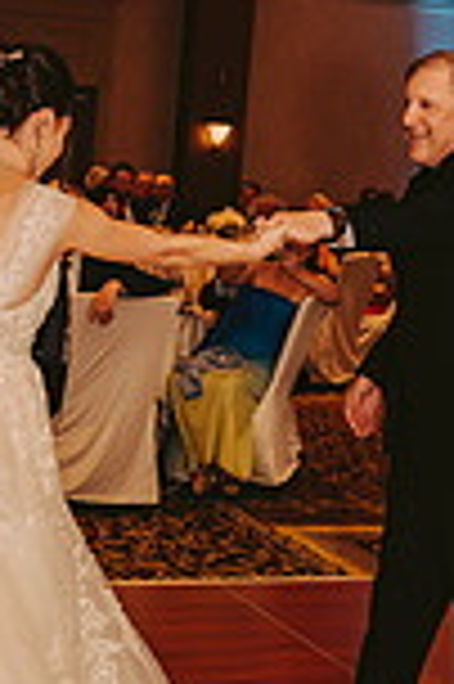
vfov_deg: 22.2
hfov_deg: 14.8
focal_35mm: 92
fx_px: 1744
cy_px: 387
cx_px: 229
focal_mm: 31
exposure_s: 1/60
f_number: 2.8
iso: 500
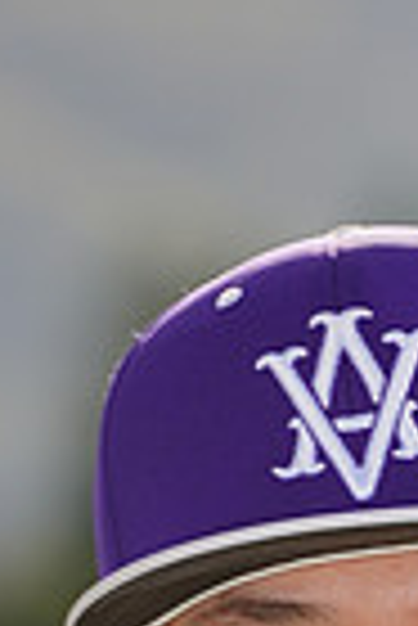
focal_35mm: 1251
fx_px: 21733
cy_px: 1247
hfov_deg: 1.1
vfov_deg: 1.6
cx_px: 344
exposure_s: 1/250
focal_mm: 300
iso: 100
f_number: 9
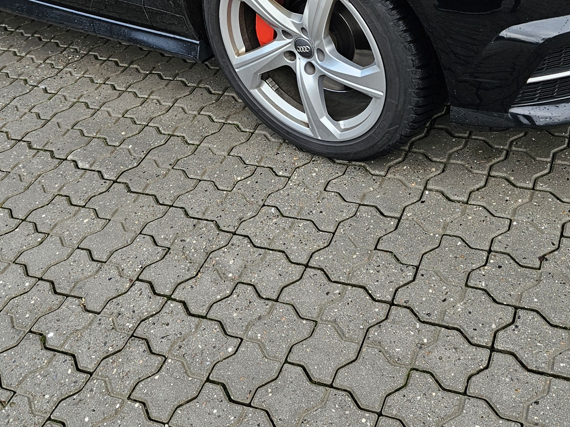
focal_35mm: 51
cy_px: 11
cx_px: 268
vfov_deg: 27.1
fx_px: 840
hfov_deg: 37.5
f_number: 1.8
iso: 100
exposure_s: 1/62
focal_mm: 5.4
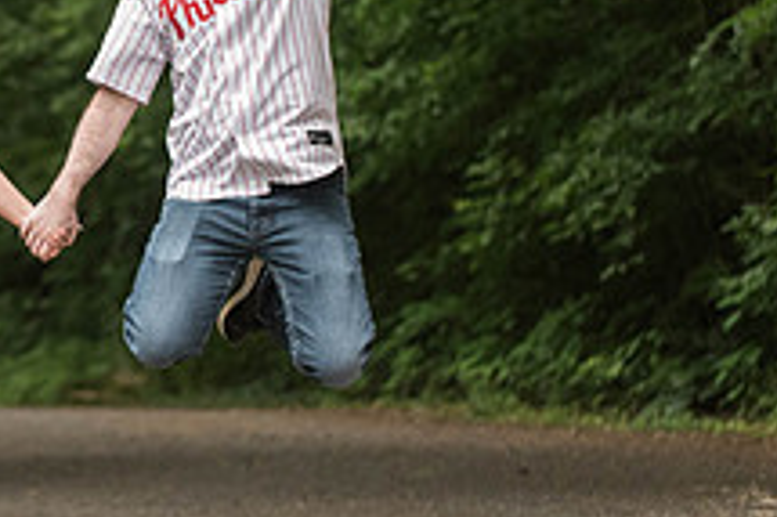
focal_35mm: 292
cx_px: -6
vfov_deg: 4.7
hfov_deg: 7.0
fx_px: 6297
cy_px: 49
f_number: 3.5
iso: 2000
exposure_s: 1/640
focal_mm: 102
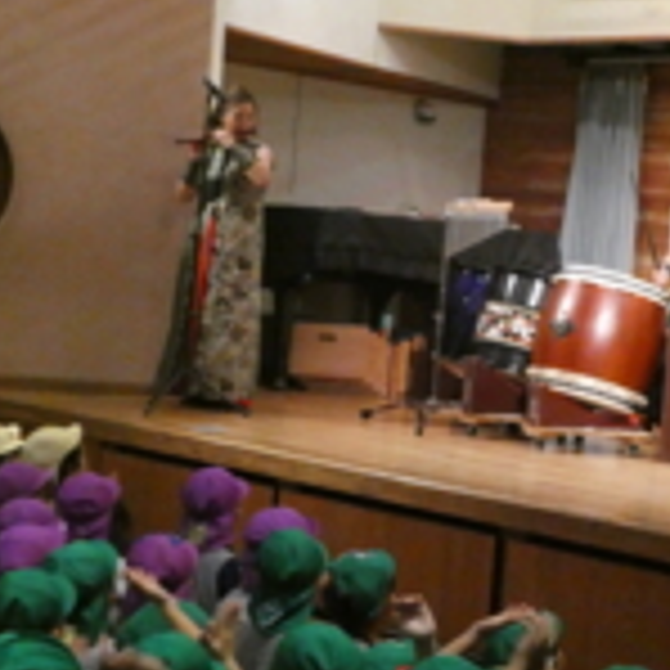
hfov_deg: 20.6
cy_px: 387
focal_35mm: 83
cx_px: 553
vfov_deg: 20.9
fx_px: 1818
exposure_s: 1/60
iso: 1600
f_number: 3.8
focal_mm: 7.2
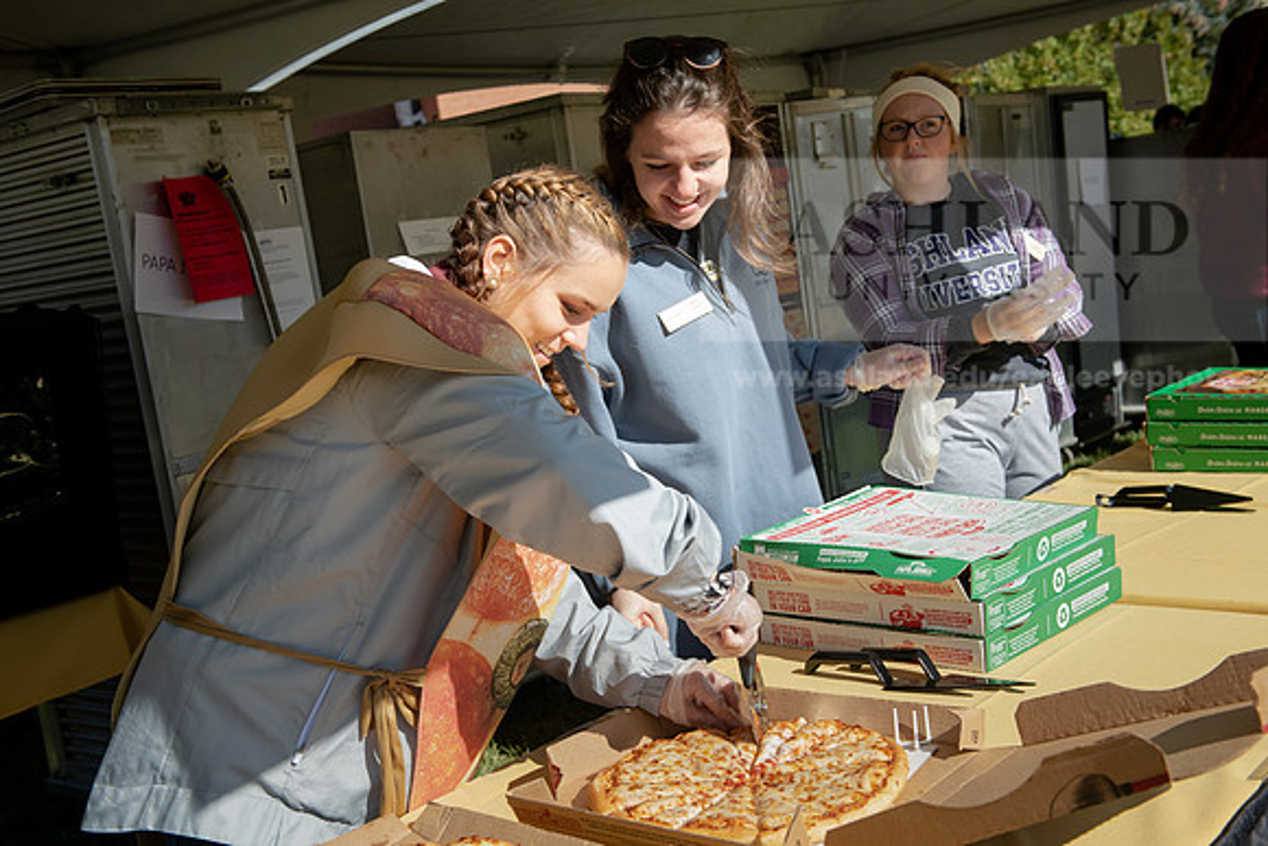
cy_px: 423
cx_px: 634
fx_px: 1480
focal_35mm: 42
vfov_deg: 31.9
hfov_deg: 46.4
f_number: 6.3
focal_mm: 42
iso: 400
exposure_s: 1/800
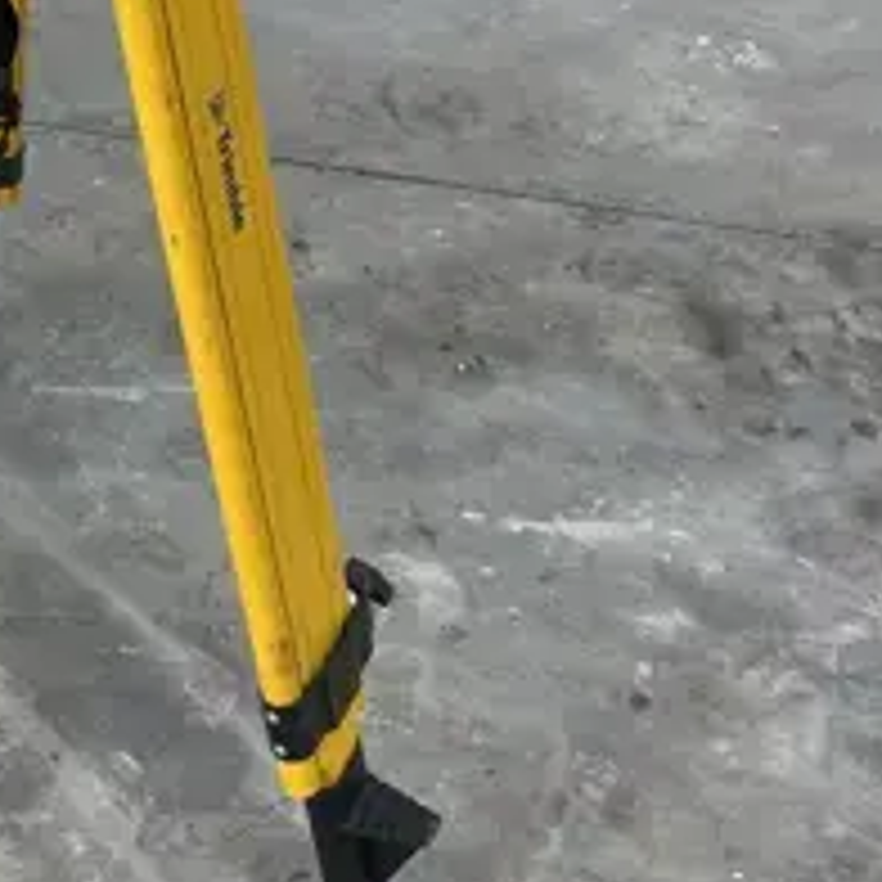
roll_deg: -0.6
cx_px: -140
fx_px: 2162
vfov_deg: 22.6
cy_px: 140
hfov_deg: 21.6
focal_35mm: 75
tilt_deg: -35.7
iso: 100
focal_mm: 5.1
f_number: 1.6
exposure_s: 1/121
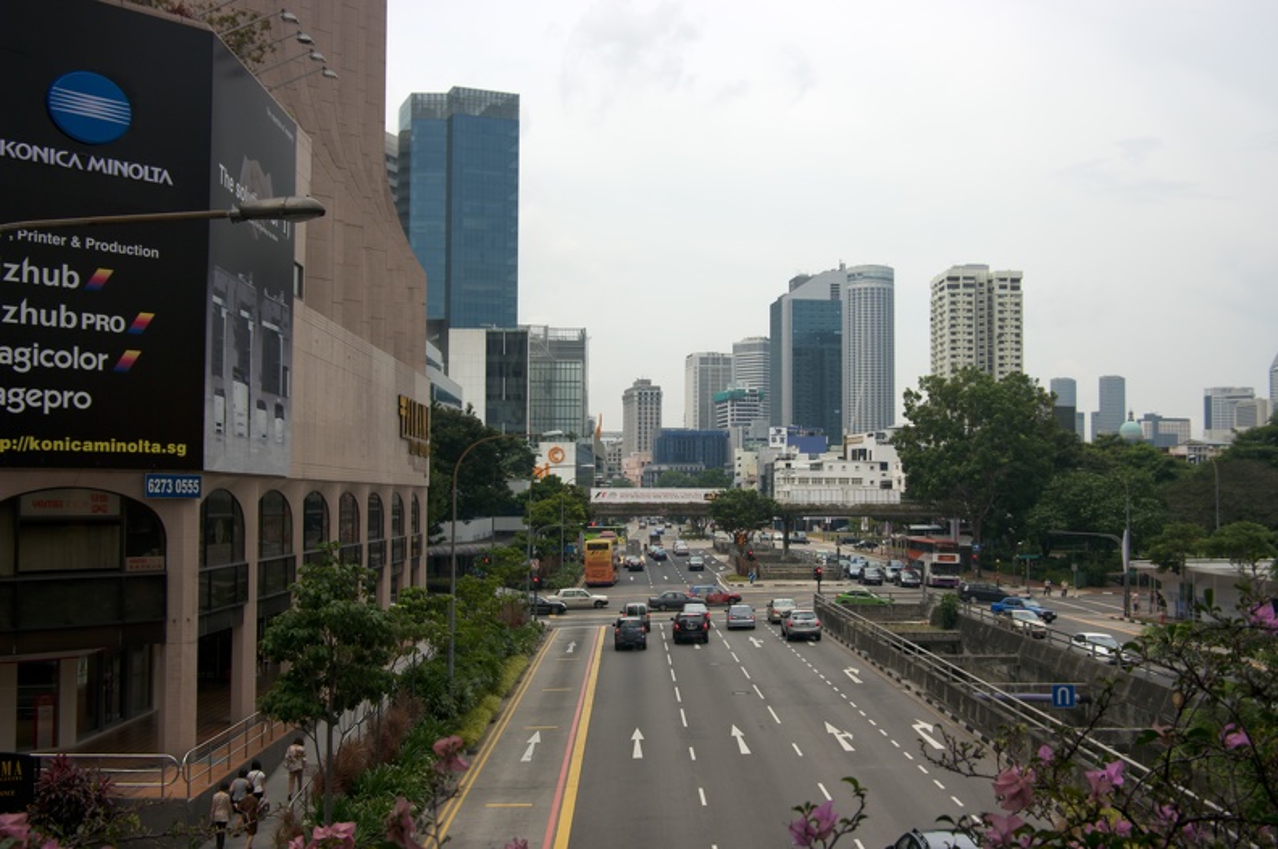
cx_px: 639
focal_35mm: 36
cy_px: 424
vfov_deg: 36.8
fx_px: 1276
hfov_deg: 53.2
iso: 100
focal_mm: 24
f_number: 8
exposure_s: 1/90
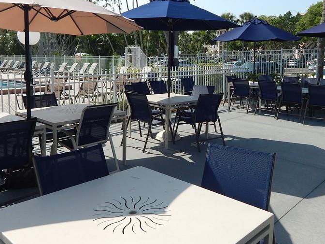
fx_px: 329
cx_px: 174
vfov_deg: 40.4
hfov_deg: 52.6
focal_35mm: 35
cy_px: 91
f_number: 6
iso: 125
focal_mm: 4
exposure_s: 1/500
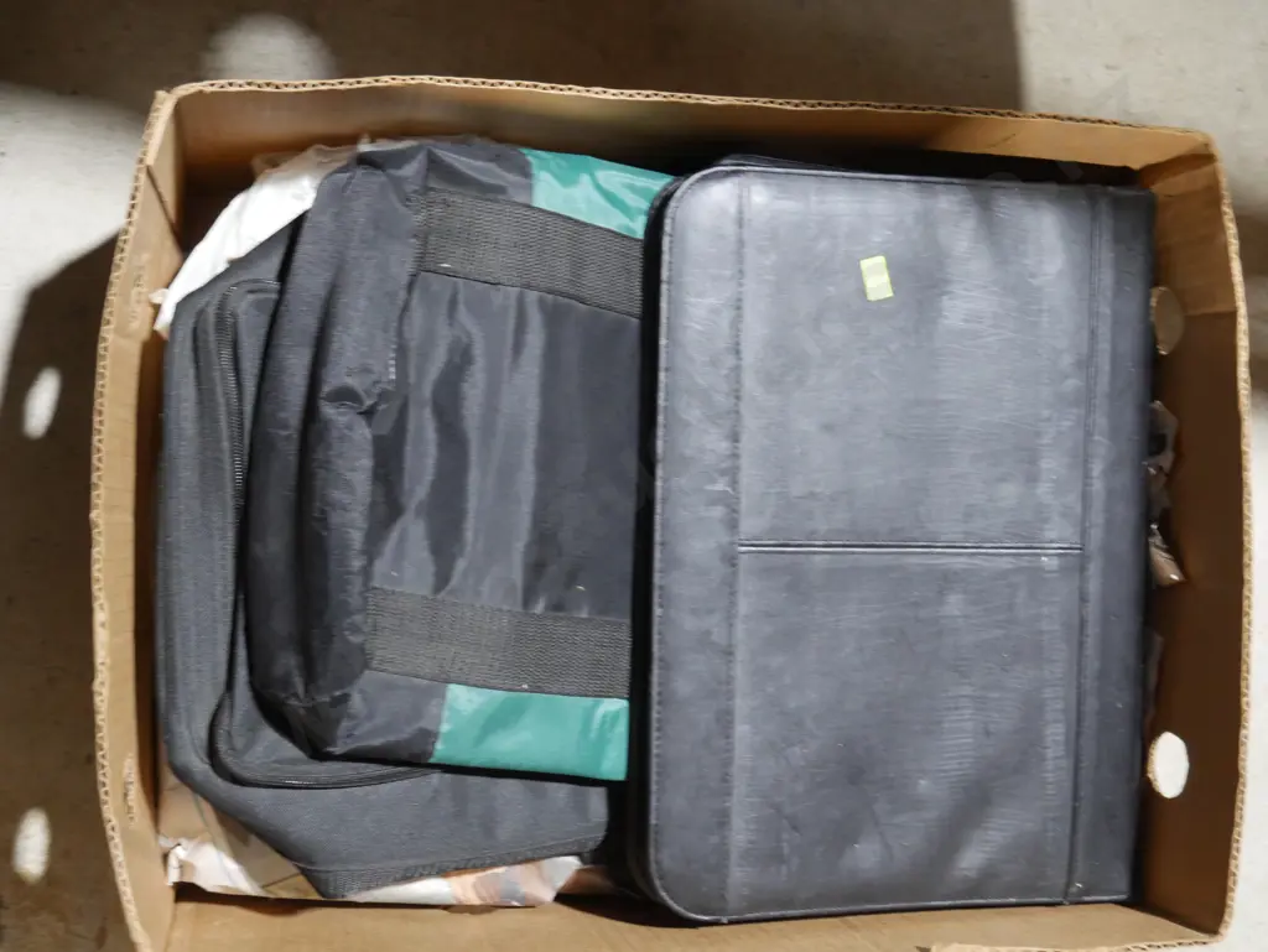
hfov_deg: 39.6
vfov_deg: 30.3
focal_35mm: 48
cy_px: 476
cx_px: 634
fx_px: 1759
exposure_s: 1/60
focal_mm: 24
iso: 1600
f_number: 5.2
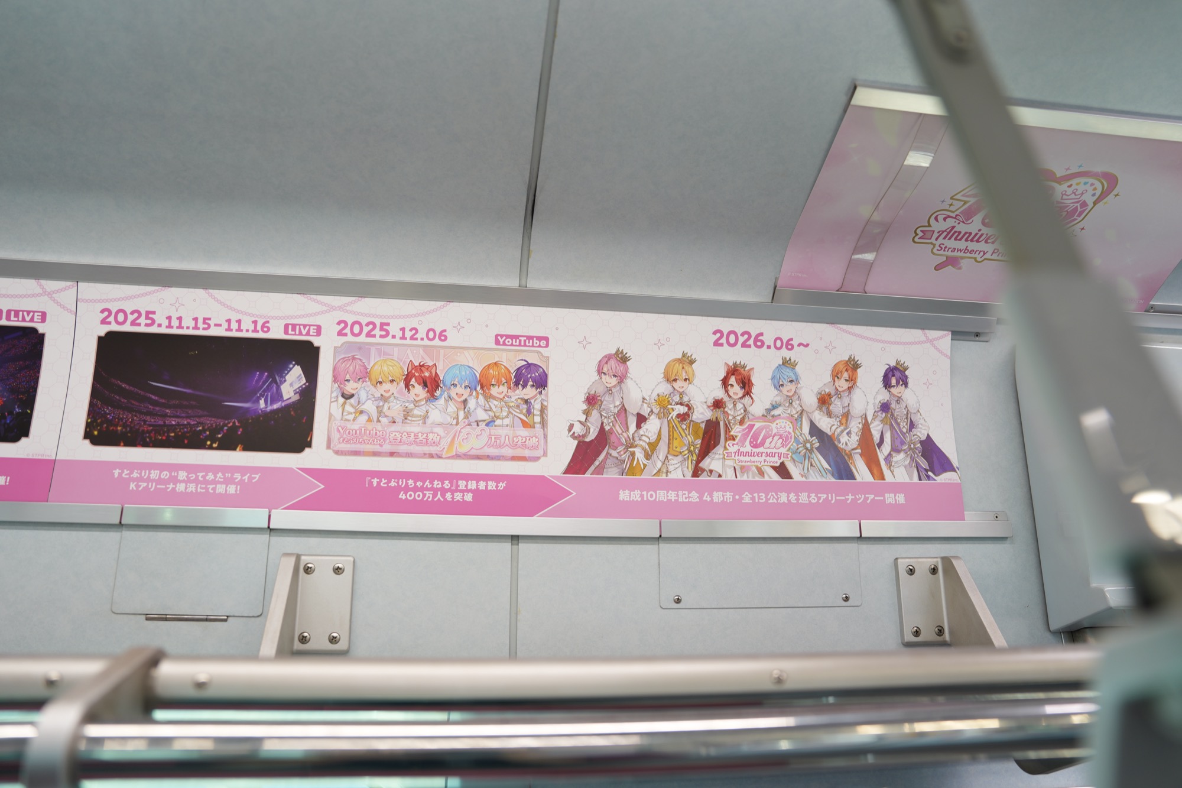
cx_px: 591
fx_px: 788
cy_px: 394
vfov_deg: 53.1
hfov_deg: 73.7
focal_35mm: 24
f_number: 2.8
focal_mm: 24
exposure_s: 1/30
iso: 100
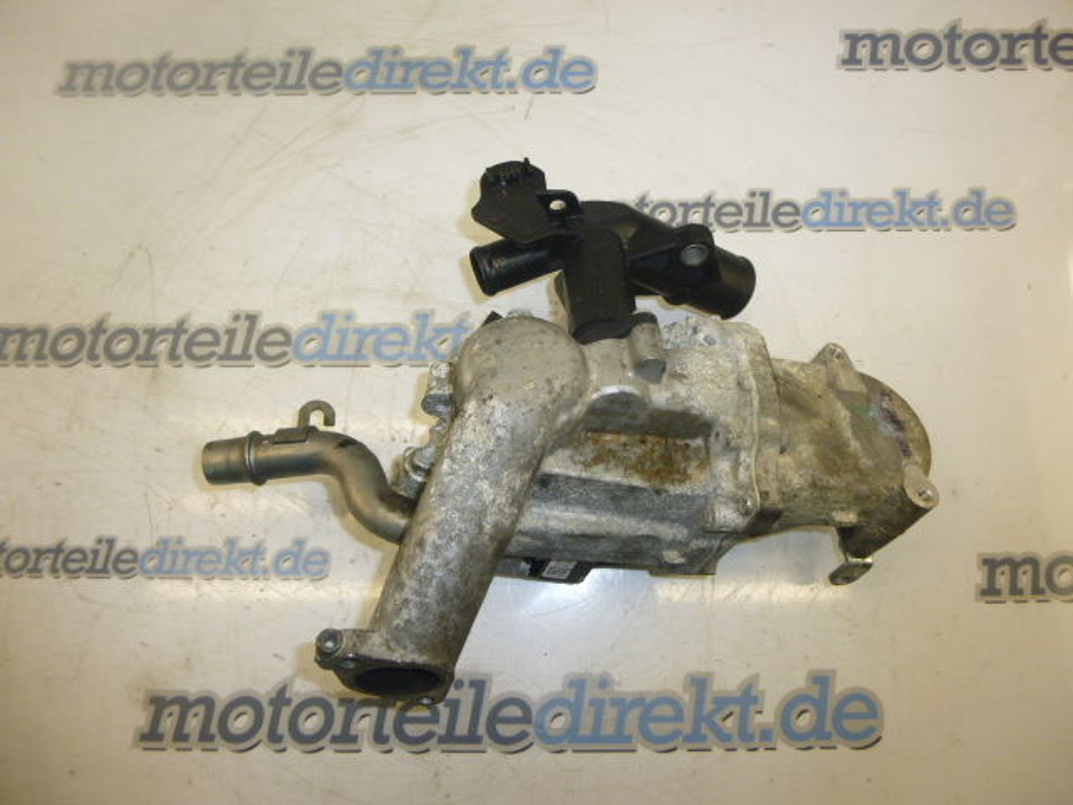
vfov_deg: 54.9
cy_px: 402
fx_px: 775
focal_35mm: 25
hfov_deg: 69.4
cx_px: 536
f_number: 3.1
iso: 125
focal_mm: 4.5
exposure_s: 1/60
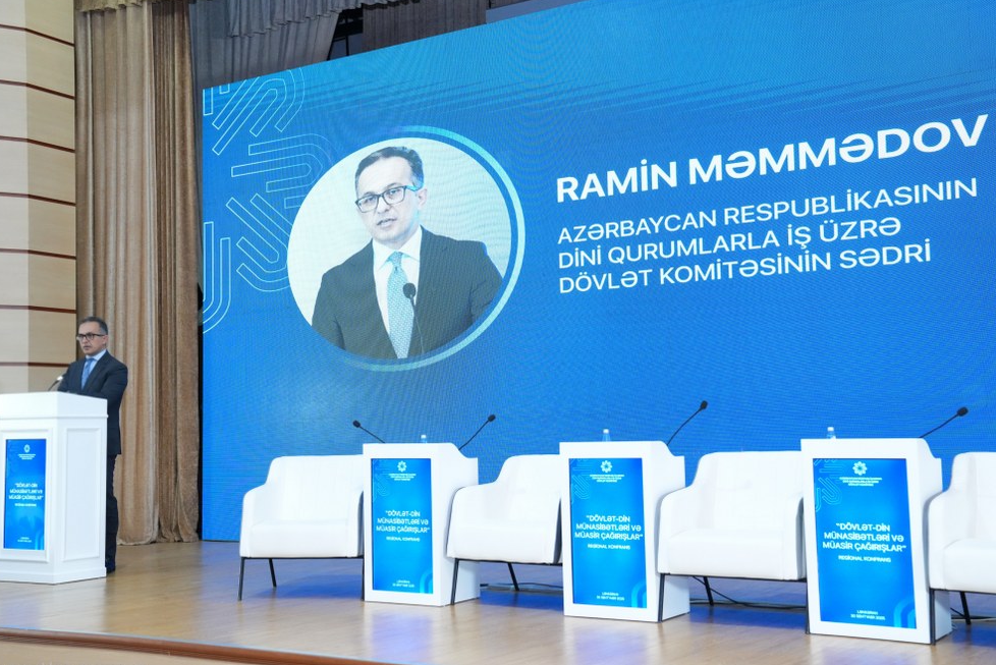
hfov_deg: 43.6
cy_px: 319
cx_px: 476
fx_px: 1245
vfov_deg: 29.9
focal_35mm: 45
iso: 4000
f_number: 4
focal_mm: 43
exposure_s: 1/161
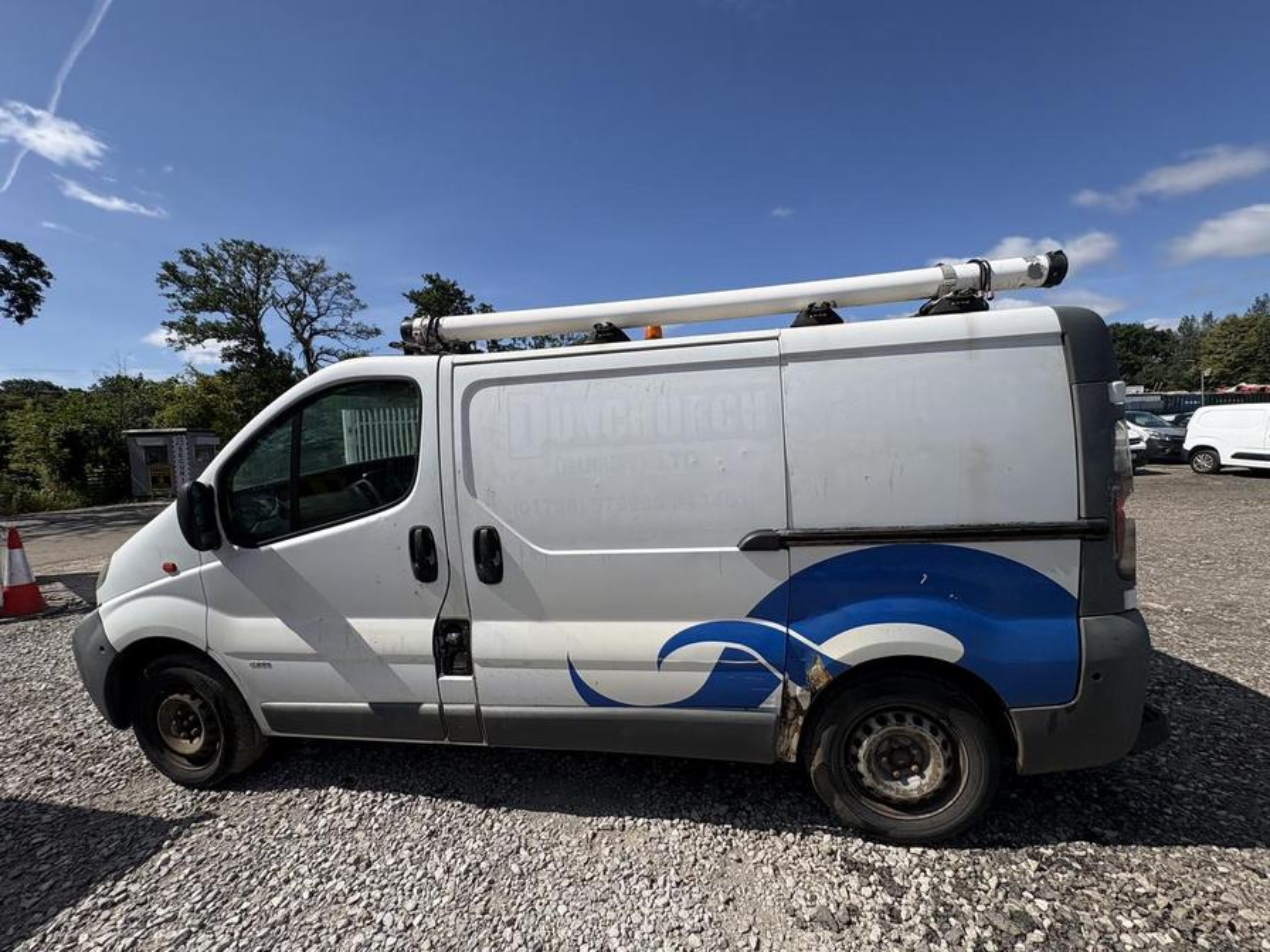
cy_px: 476
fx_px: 514
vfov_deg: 85.7
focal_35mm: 14
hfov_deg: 102.1
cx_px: 635
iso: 50
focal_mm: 2.22
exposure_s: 1/3390
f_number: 2.2
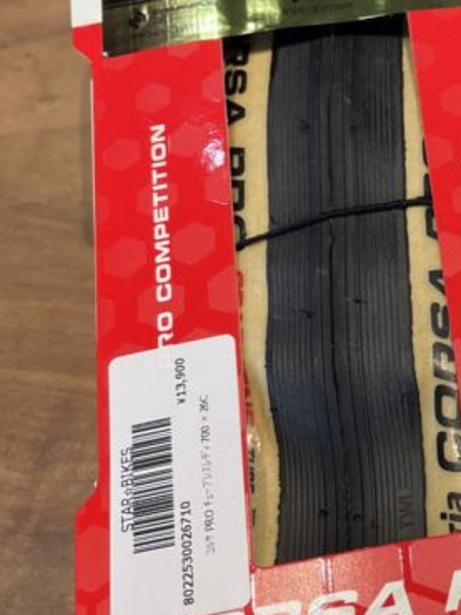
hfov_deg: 18.3
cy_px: 331
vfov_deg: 27.0
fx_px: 1280
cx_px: 676
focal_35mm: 72
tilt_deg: -65.2
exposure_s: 1/100
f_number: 1.6
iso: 100
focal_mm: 4.2
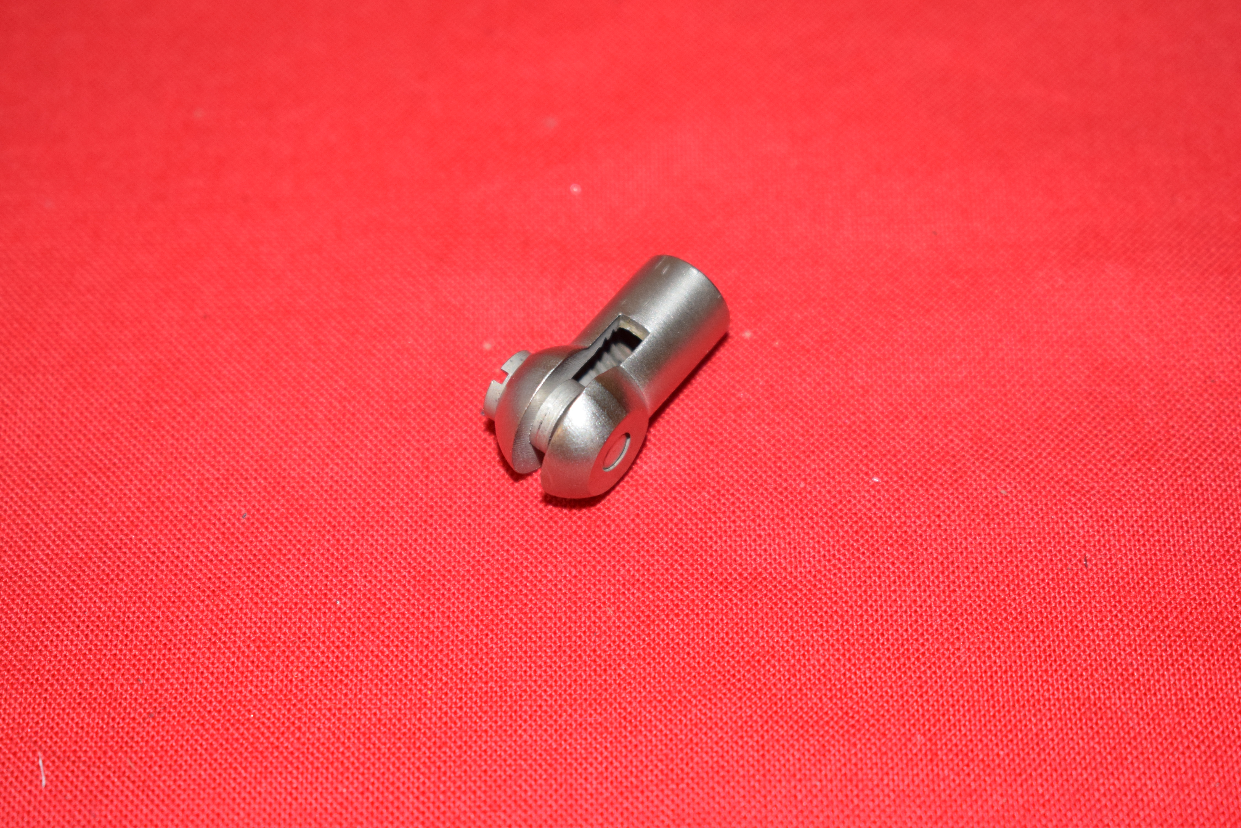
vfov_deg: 16.6
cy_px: 414
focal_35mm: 82
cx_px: 620
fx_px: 2845
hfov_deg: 24.6
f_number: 5.6
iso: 1250
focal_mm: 55
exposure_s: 1/200
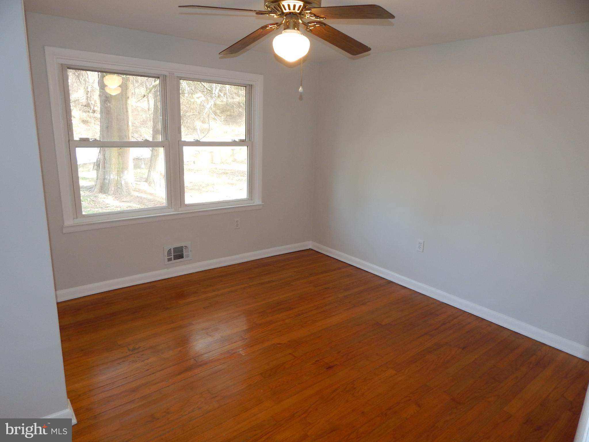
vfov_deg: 61.1
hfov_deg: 76.4
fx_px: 374
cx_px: 294
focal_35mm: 22
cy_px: 221
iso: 140
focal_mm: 4
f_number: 3
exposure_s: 1/30
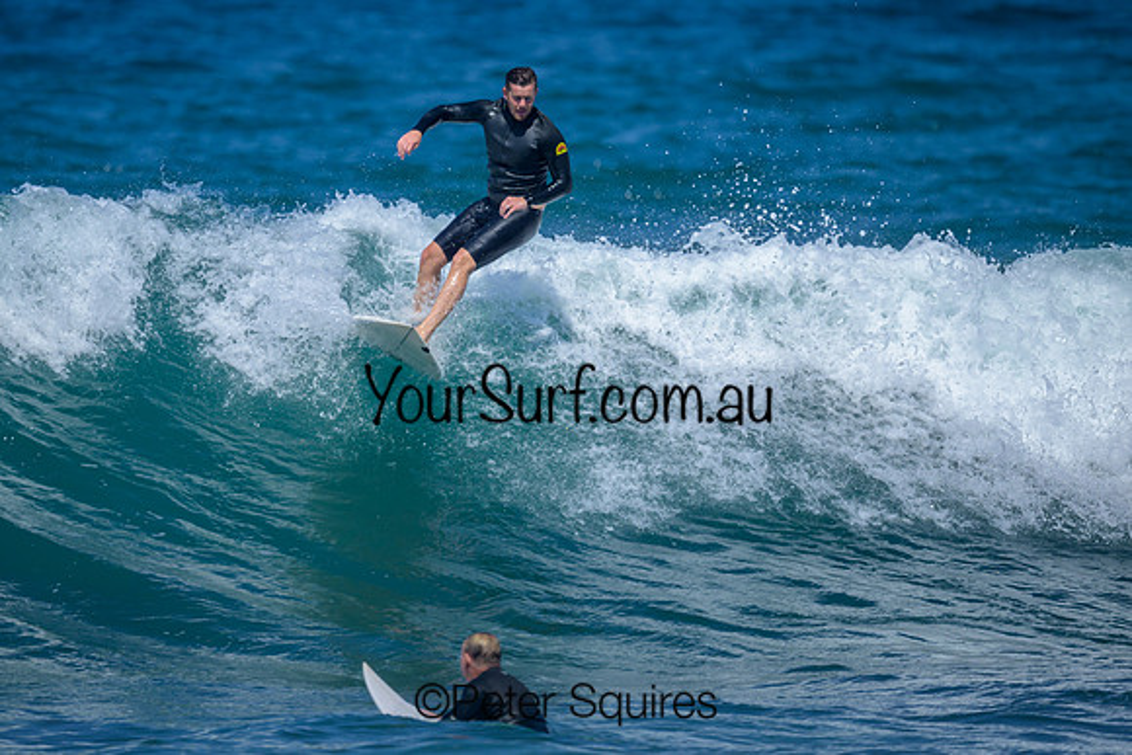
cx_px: 451
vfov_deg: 1.4
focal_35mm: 979
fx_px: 30782
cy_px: 293
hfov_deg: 2.1
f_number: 6.3
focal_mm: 800
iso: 320
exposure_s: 1/2500
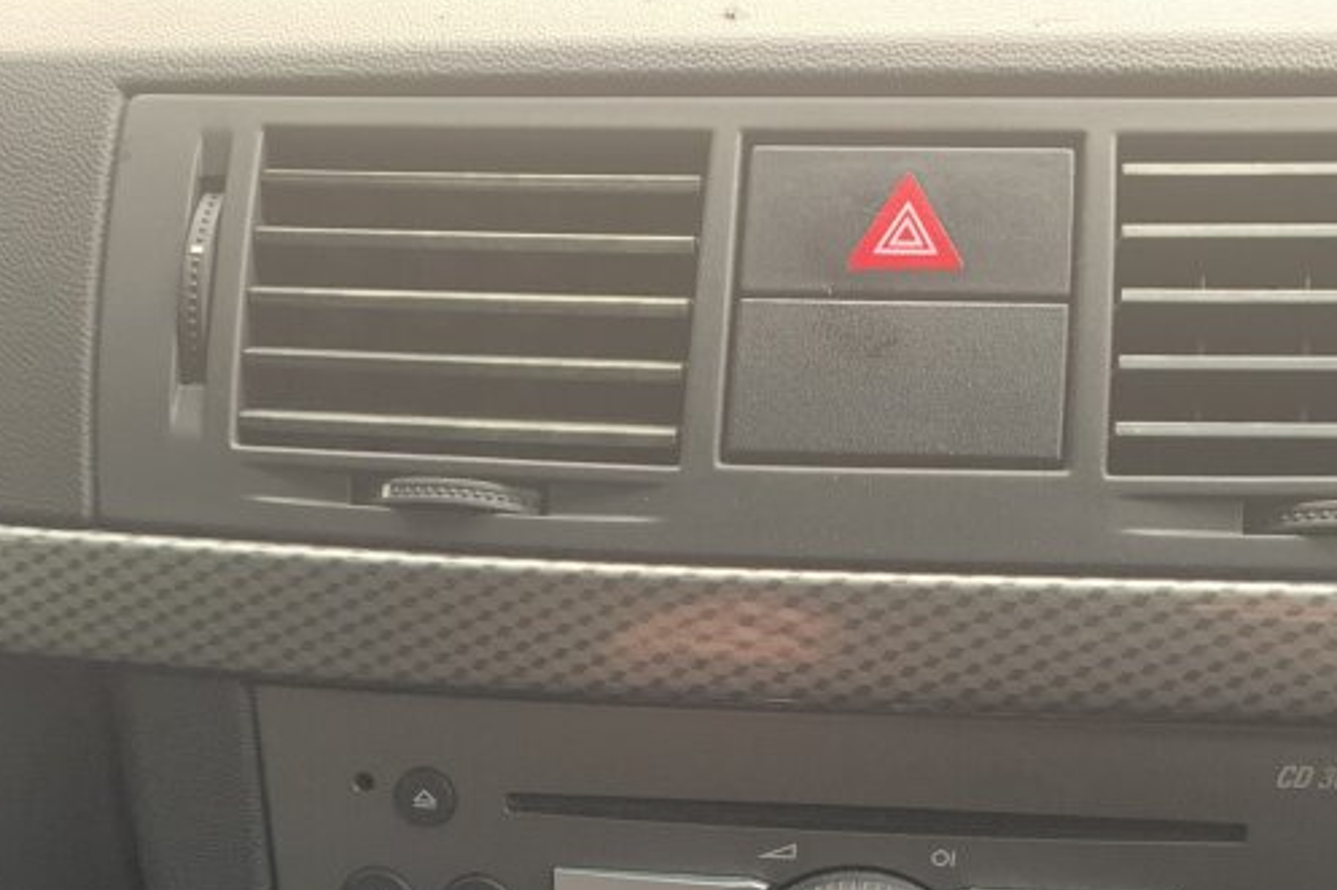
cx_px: 568
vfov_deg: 26.1
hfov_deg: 40.3
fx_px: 1819
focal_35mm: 49
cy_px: 889
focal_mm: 4.25
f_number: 1.8
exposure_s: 1/30
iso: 500
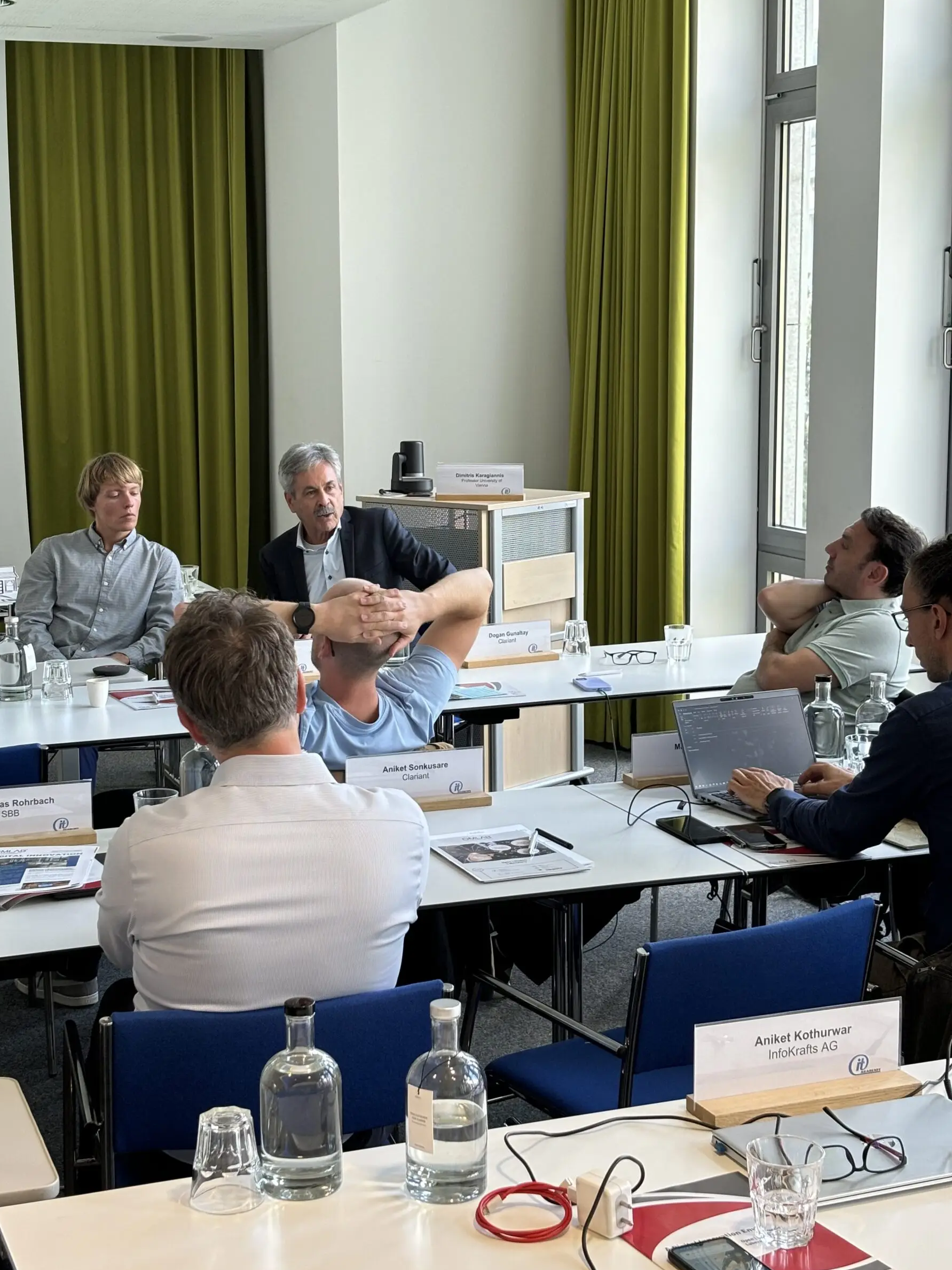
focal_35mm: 56
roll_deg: -0.3
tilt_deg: -8.8
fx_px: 2053
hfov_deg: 26.1
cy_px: 607
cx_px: 440
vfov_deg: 34.3
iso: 40
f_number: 1.6
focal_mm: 5.96
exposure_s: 1/50
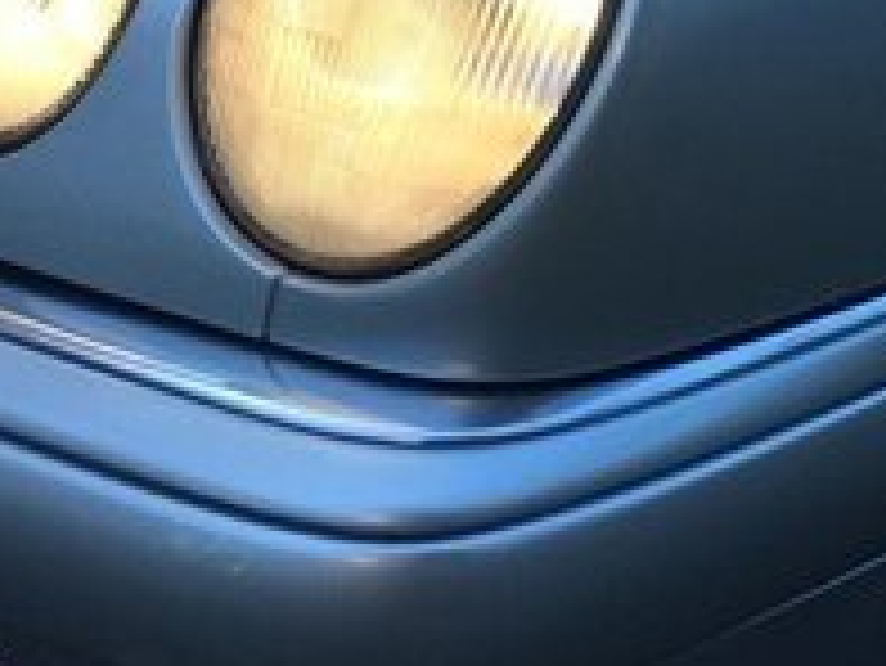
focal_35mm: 97
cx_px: 926
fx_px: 2484
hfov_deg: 19.5
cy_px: -155
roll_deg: -4.2
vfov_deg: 14.7
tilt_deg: -16.0
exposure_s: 1/225
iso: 32
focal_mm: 4.15
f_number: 2.2
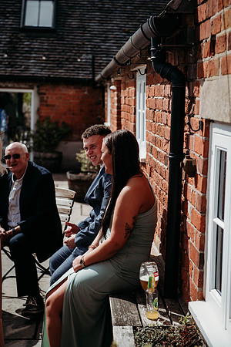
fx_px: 674
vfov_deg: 28.8
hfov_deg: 19.5
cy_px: 174
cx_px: 116
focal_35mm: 70
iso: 64
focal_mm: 70
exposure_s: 1/800
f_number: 4
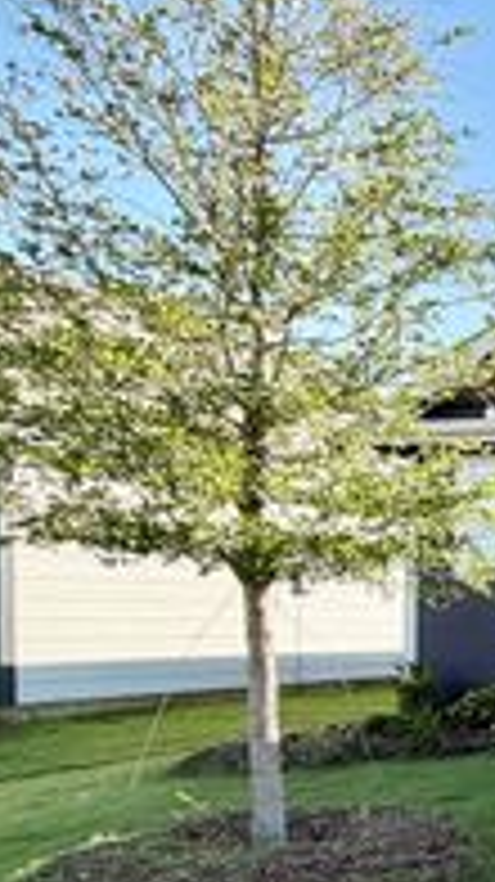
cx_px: 1076
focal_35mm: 39
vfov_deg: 50.1
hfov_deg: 17.2
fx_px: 912
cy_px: 632
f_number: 2.2
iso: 32
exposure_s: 1/770
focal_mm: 2.22
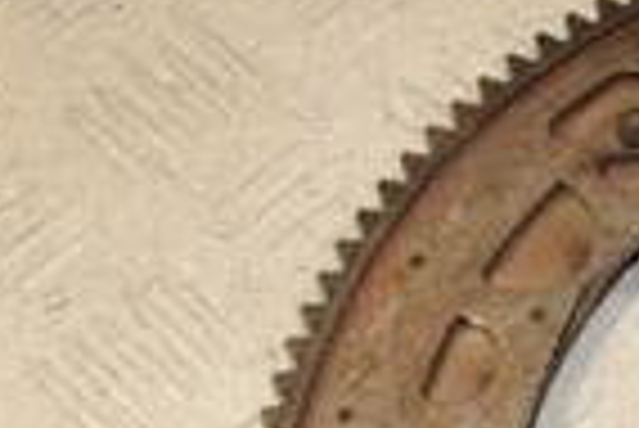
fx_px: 2470
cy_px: 617
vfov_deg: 9.6
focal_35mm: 139
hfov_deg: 13.6
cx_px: 1035
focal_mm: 22
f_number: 8
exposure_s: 1/200
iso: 800
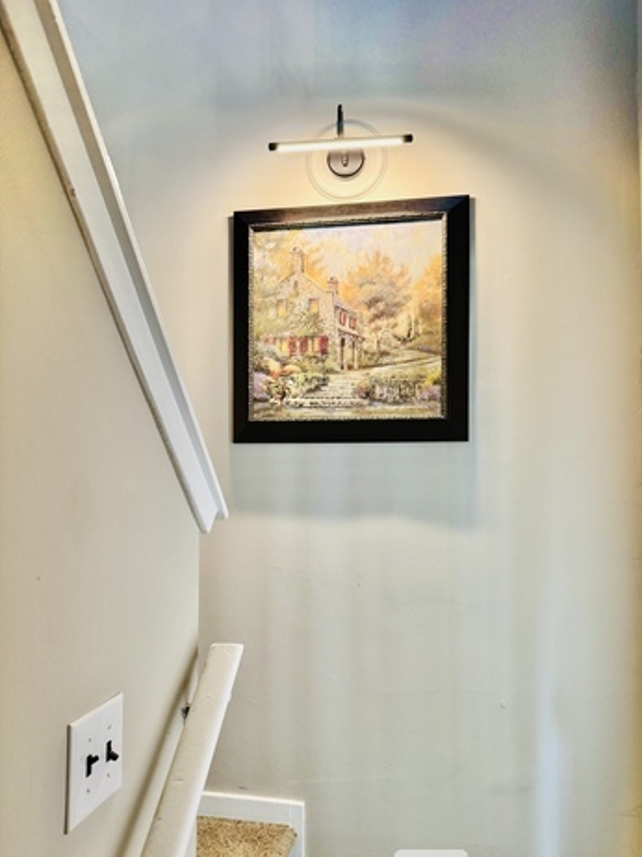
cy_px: 460
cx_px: 346
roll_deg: -0.1
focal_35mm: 26
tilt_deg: +2.4
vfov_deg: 67.2
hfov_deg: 53.0
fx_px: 644
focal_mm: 6.76
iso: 200
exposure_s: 1/60
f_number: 1.78
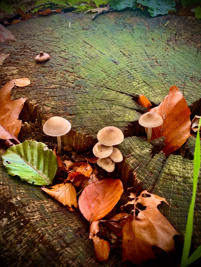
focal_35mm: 26
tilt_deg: -44.1
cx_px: 100
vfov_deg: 67.3
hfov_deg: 53.1
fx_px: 201
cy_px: 134
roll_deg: +4.6
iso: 400
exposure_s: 1/32
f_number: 1.8
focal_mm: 4.25
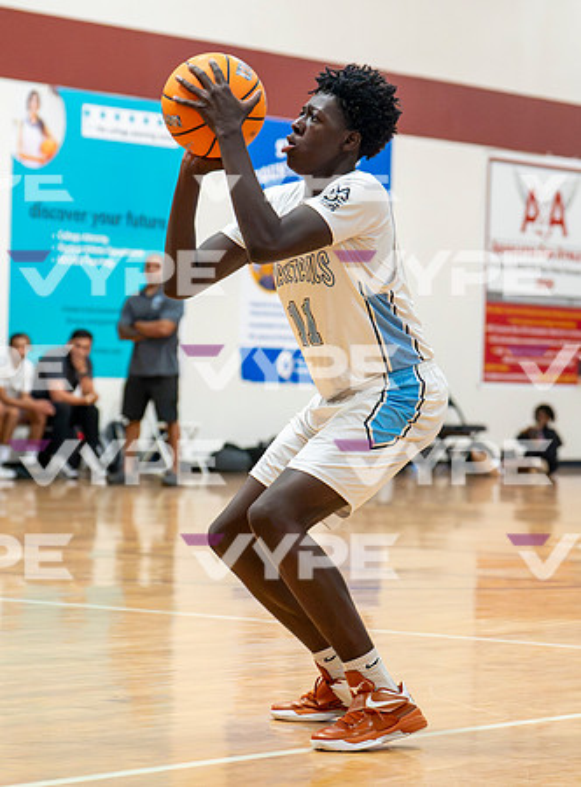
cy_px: 347
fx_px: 3164
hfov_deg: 10.5
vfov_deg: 14.2
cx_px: 265
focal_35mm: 140
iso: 10000
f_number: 3.2
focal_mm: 70
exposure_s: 1/1250
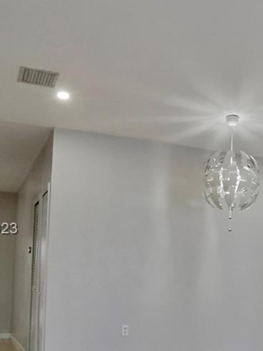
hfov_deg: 24.6
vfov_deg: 37.8
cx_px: 360
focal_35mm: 50
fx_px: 507
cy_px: 230
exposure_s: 1/125
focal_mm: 16
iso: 1600
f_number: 6.3
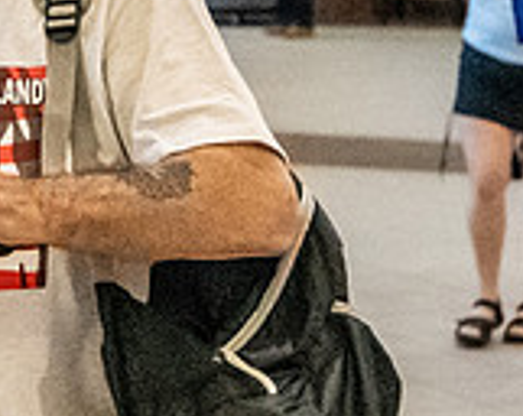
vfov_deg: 8.5
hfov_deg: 10.6
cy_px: 58
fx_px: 2779
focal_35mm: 180
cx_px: -104
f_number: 2.8
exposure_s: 1/1600
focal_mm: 27
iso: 12800
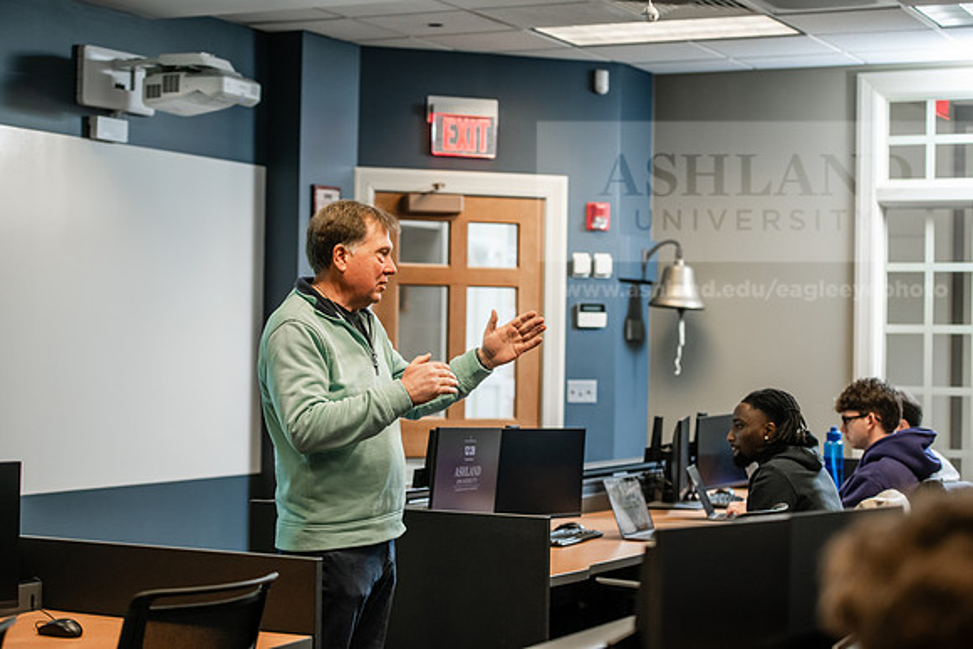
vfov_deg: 19.5
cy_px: 324
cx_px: 486
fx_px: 1892
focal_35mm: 70
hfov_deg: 28.8
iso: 1250
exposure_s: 1/200
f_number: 3.2
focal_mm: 70
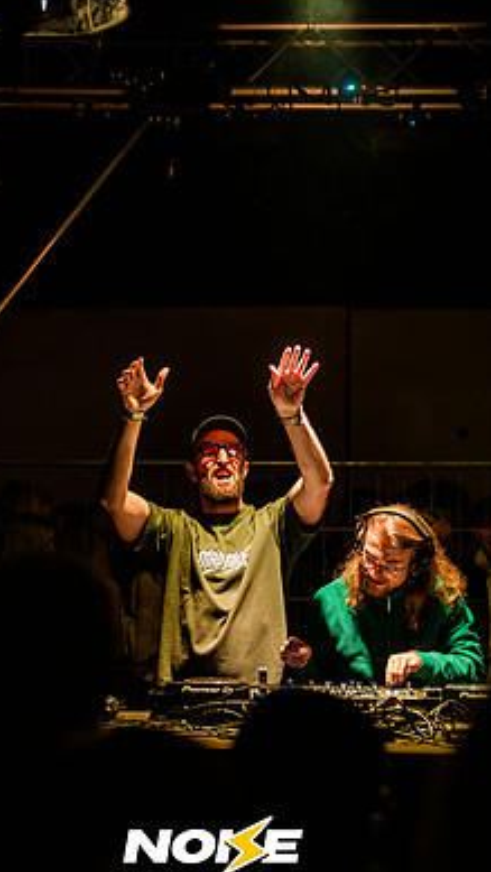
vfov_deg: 24.7
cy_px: 428
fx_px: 1989
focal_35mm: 86
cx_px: 213
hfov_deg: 14.1
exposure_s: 1/160
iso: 3200
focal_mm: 71
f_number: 2.8
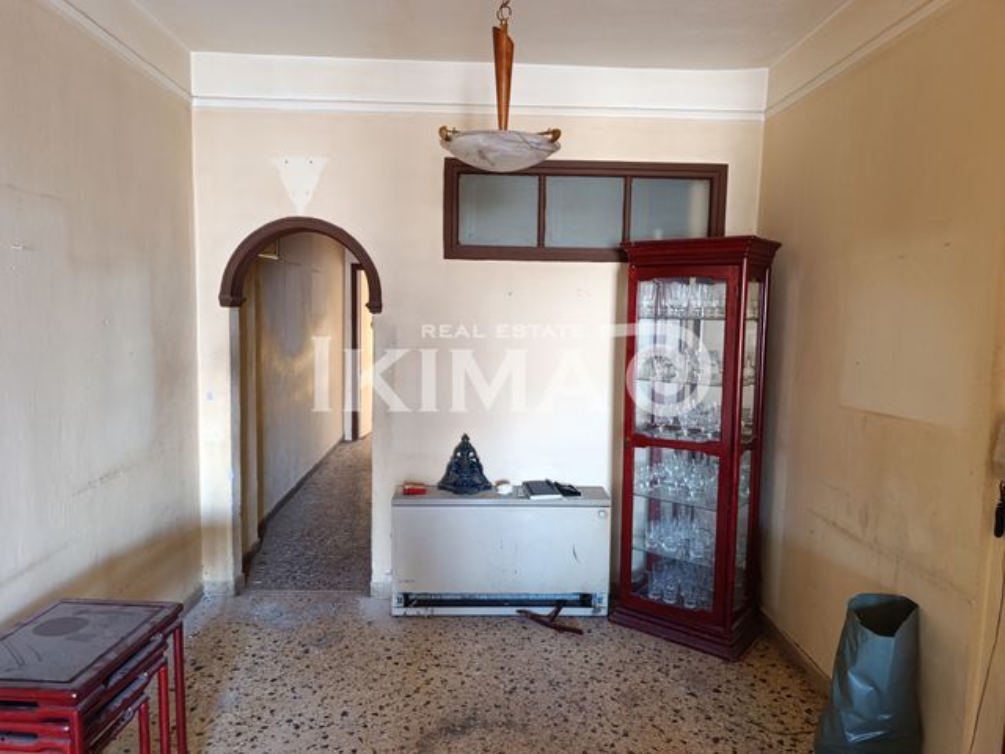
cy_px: 377
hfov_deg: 73.9
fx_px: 668
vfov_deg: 58.9
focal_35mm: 23
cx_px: 502
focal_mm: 6.14
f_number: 1.6
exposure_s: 1/25
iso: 1250
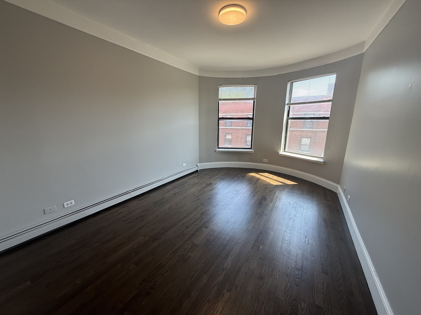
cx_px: 210
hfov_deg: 102.1
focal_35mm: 14
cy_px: 158
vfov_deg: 85.7
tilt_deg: -7.6
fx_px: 170
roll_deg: -0.8
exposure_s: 1/100
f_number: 2.2
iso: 50
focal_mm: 2.22
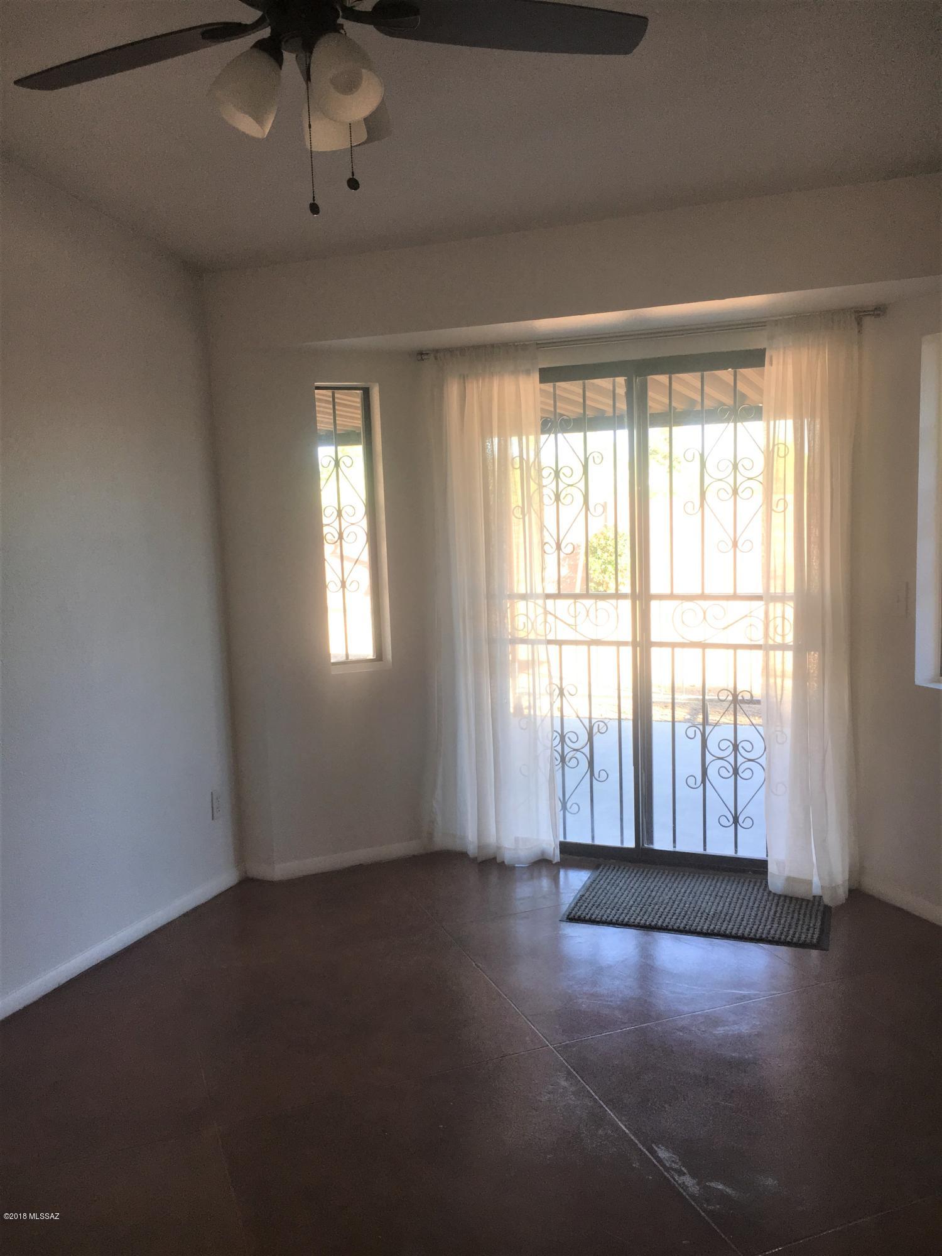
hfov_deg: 48.2
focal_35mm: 29
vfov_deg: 61.7
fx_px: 1052
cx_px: 471
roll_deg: +1.8
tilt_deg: -7.2
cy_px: 628
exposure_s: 1/120
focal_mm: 4.15
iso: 40
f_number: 2.2
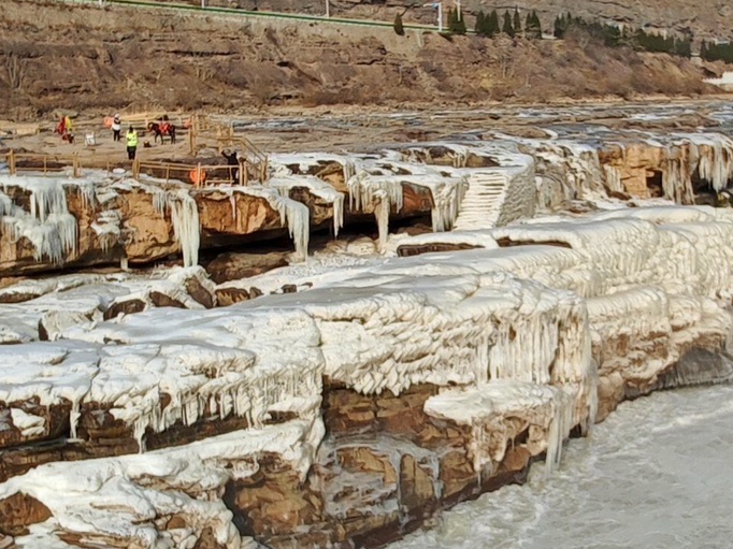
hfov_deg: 42.7
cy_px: 286
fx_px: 931
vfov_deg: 32.9
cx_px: 455
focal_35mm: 44
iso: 50
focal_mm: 1.91
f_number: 2.2
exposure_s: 1/1111
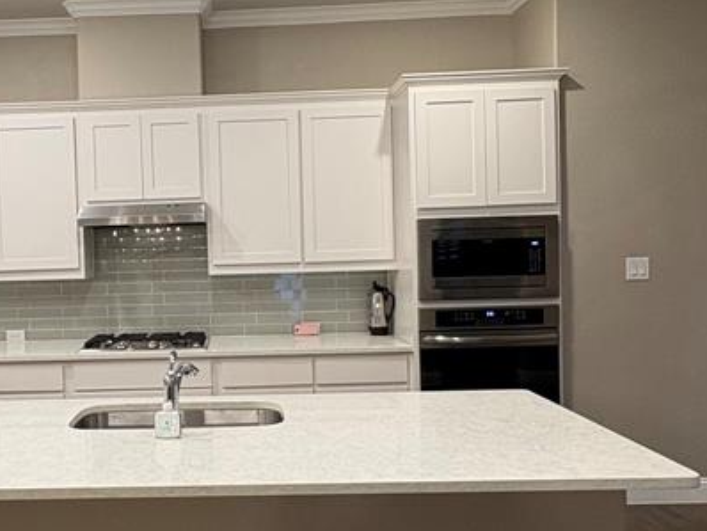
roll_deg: +2.2
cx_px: 208
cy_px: 281
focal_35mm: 36
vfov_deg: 39.7
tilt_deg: -2.5
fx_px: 736
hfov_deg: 49.9
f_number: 2.2
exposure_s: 1/60
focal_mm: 2.22
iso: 160
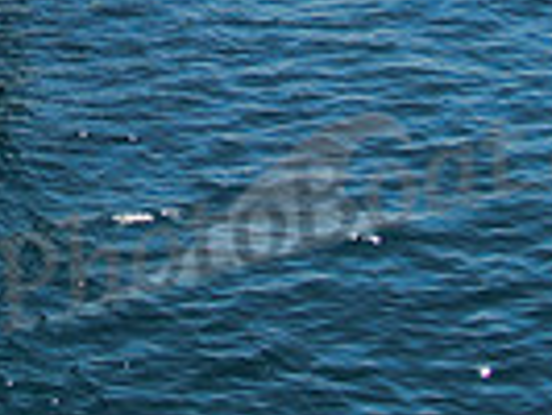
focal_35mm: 209
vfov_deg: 6.9
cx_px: -245
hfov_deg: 9.2
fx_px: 3336
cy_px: -442
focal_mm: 8.6
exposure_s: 1/800
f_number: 3.8
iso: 100
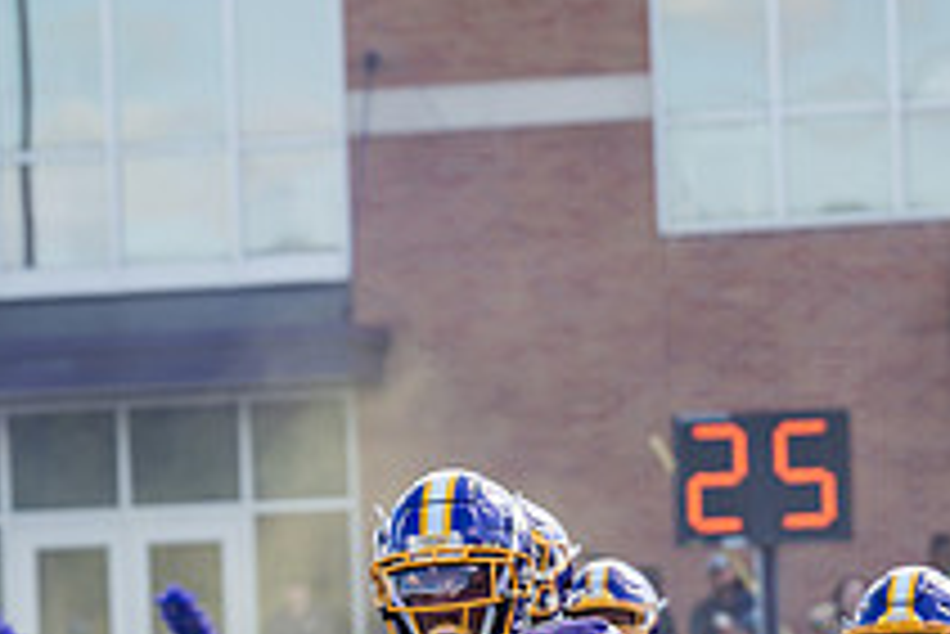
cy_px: 785
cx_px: 284
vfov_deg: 5.0
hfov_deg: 7.5
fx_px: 7262
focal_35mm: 275
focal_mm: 100
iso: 100
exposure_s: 1/320
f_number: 3.5
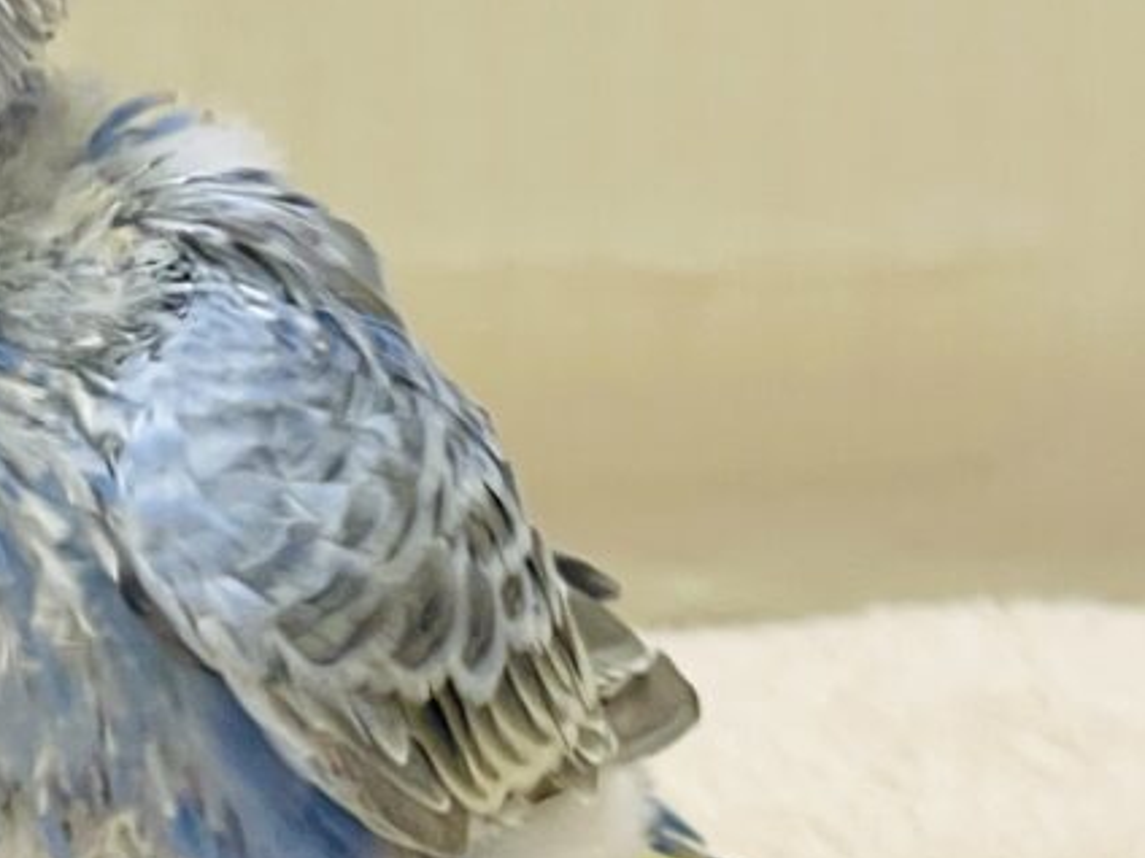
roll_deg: +3.1
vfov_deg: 10.1
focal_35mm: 147
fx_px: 4862
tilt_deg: -13.7
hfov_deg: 13.3
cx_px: 135
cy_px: 491
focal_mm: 6
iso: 80
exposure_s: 1/99
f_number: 2
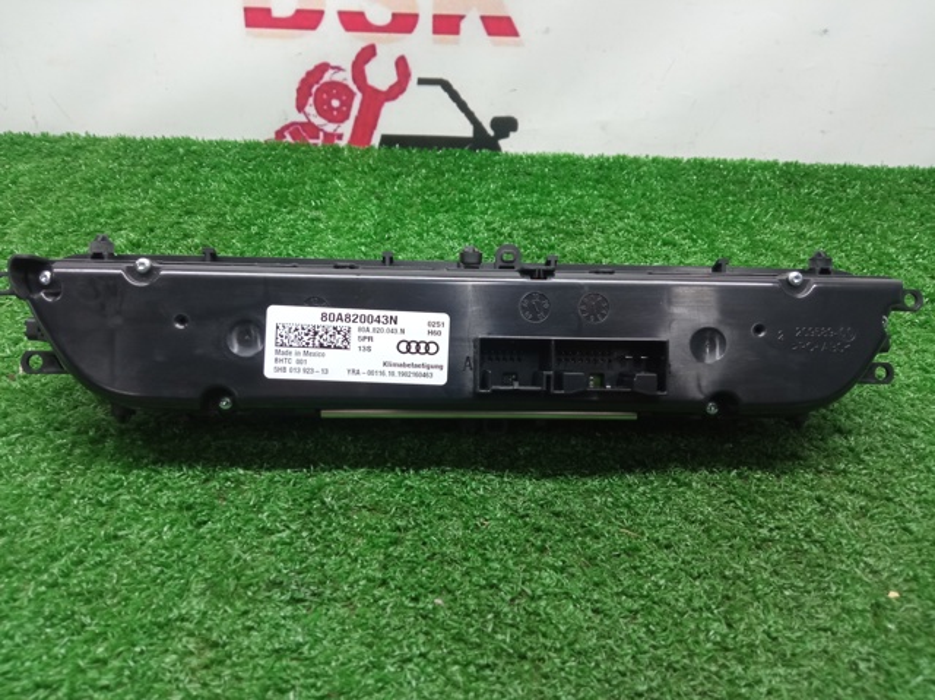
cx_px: 468
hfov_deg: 65.4
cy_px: 350
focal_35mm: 27
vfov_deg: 51.3
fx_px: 729
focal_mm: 3.79
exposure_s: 1/33.3
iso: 363
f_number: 2.2
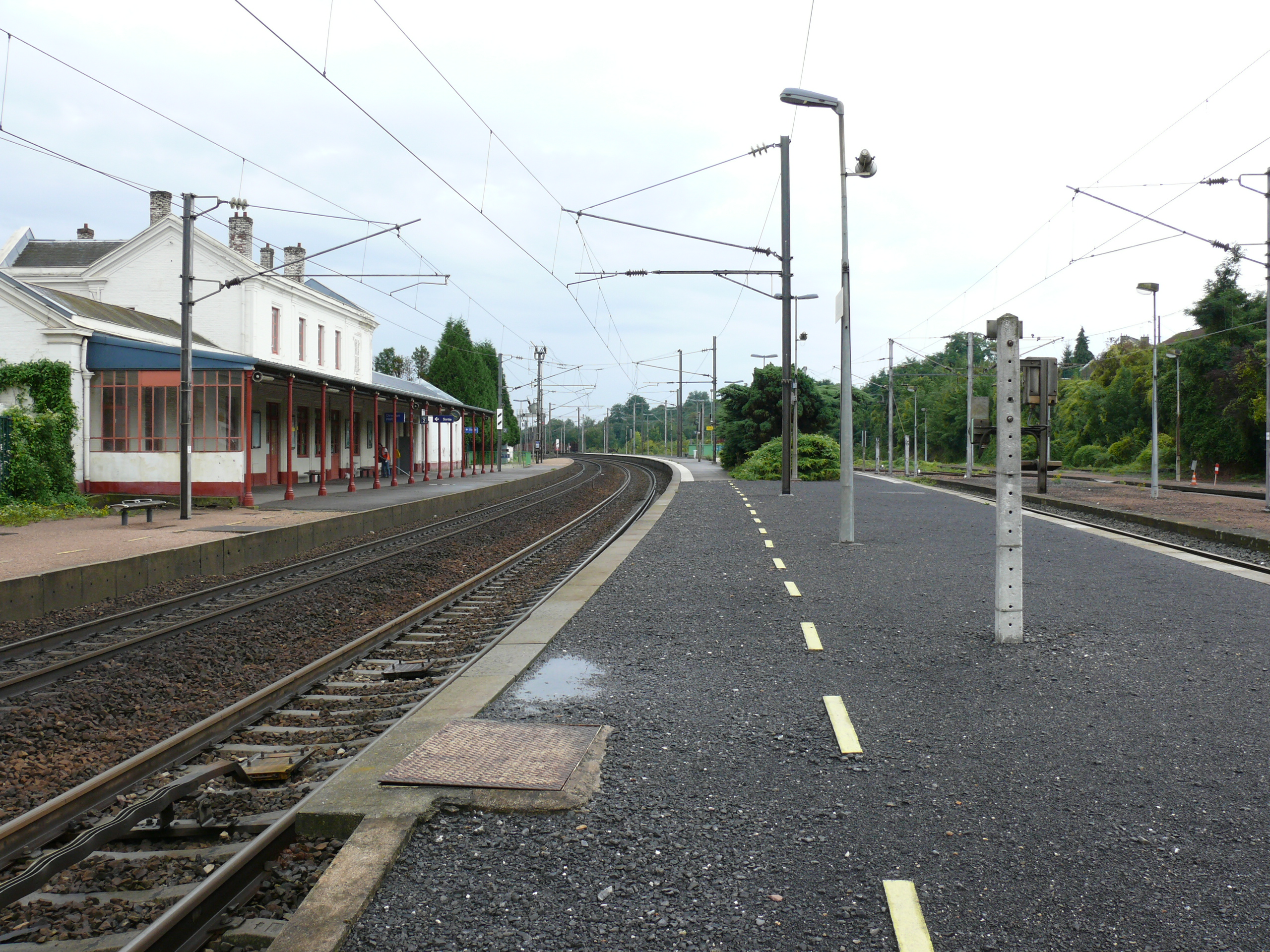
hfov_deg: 52.6
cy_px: 476
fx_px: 1284
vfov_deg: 40.7
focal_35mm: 35
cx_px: 635
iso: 100
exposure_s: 1/200
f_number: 5
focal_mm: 7.4
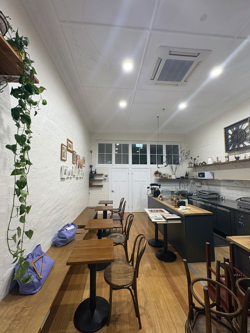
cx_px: 125
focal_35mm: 14
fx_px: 135
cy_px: 166
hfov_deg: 85.7
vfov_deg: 102.1
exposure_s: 1/50
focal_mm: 2.22
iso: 160
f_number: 2.2
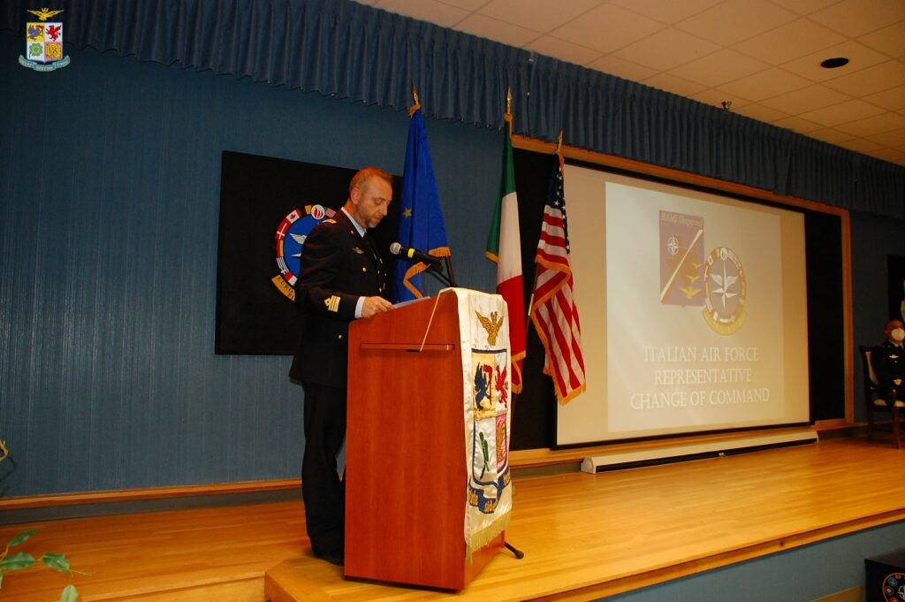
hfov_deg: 62.0
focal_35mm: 30
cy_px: 301
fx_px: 754
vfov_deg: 43.5
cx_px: 452
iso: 800
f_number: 3.8
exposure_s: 1/40
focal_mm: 20
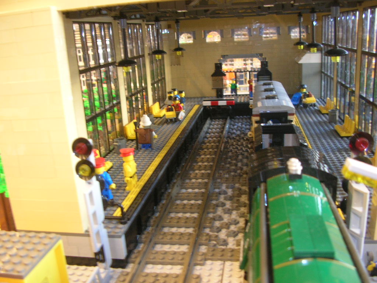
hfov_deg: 52.6
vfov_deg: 40.7
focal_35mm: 35
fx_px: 381
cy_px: 142
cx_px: 188
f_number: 2.8
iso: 74
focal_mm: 5.8
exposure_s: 1/6.2
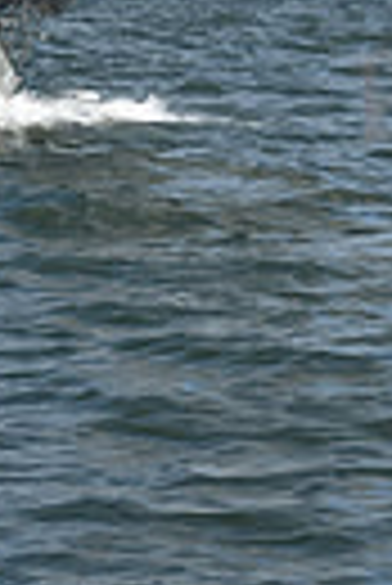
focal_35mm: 313
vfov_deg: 6.4
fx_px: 5098
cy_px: -598
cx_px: 119
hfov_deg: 4.4
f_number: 11
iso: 320
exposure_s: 1/1000
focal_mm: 70
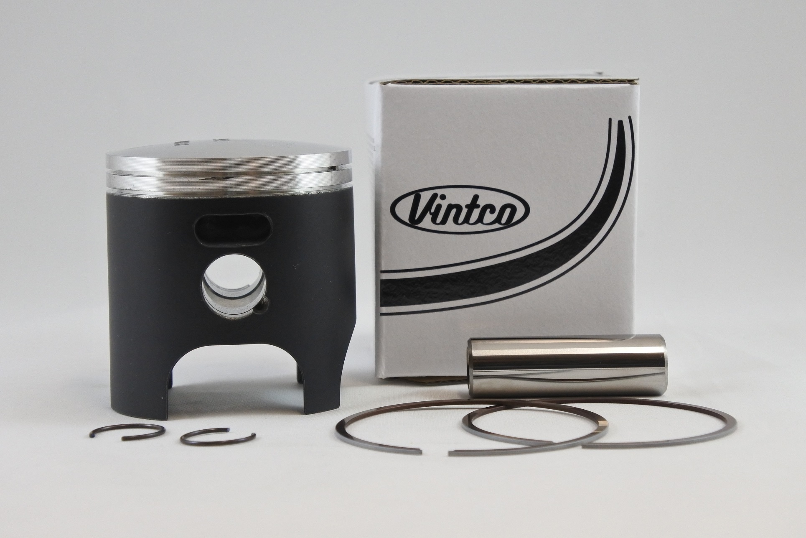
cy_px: 269
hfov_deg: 27.3
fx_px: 1657
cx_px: 403
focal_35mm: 74
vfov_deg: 18.4
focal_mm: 27.6
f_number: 5.6
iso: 640
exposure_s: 1/125
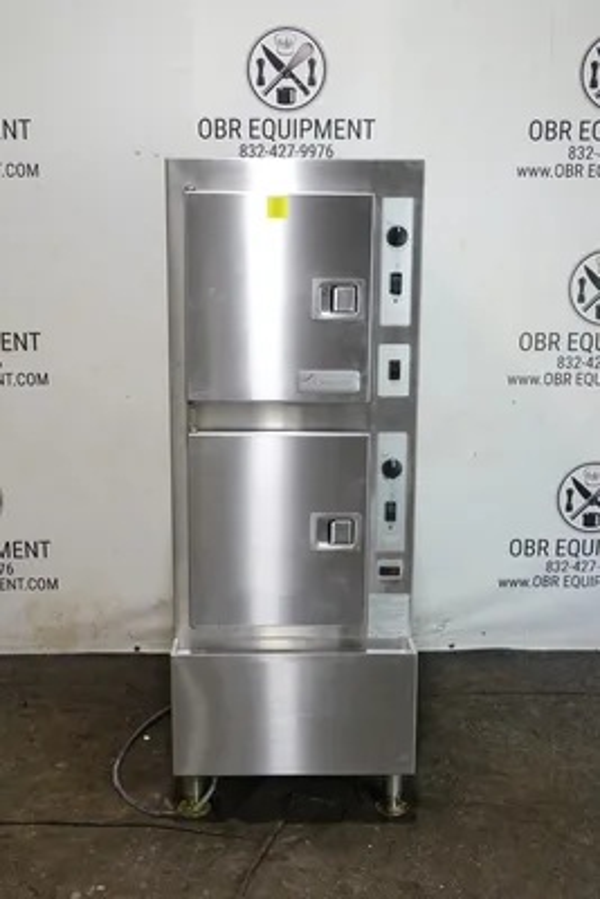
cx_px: 300
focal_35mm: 37
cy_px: 450
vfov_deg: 51.9
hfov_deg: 36.0
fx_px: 924
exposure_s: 1/50
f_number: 3.5
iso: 800
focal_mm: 13.84
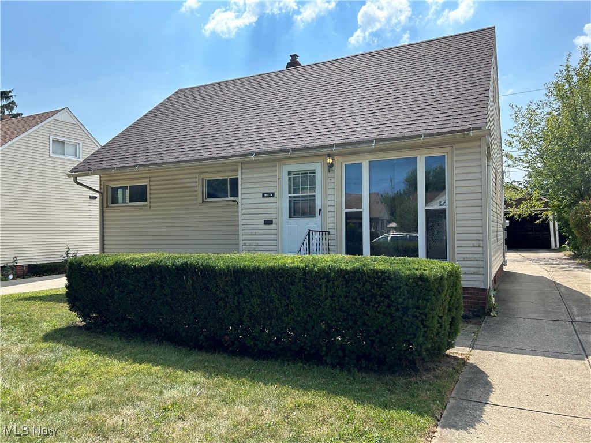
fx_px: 444
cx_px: 296
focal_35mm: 26
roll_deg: +0.8
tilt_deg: +0.5
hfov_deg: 67.3
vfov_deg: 53.1
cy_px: 222
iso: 50
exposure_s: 1/2252
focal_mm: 5.7
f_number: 1.5
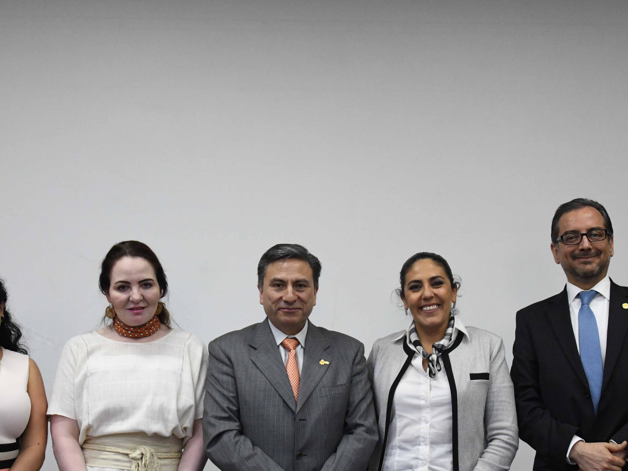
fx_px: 1052
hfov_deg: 33.2
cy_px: 335
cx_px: 327
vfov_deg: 25.0
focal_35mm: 58
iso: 6400
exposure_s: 1/160
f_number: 4
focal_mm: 36
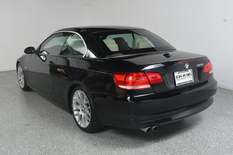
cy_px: 78
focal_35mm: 39
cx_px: 116
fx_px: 252
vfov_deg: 34.2
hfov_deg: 49.6
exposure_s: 1/160
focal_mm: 26
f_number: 9
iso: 100
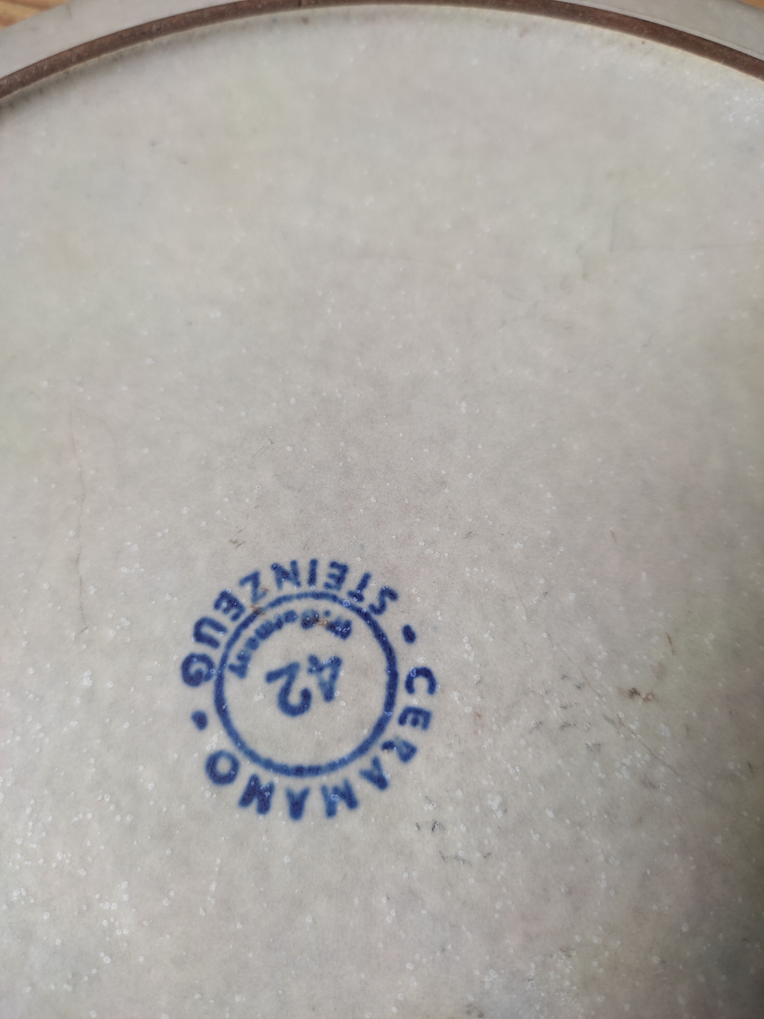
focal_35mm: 26
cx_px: 382
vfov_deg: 67.3
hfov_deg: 53.1
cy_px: 510
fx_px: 765
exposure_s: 1/33
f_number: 1.79
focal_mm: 4.74
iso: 338
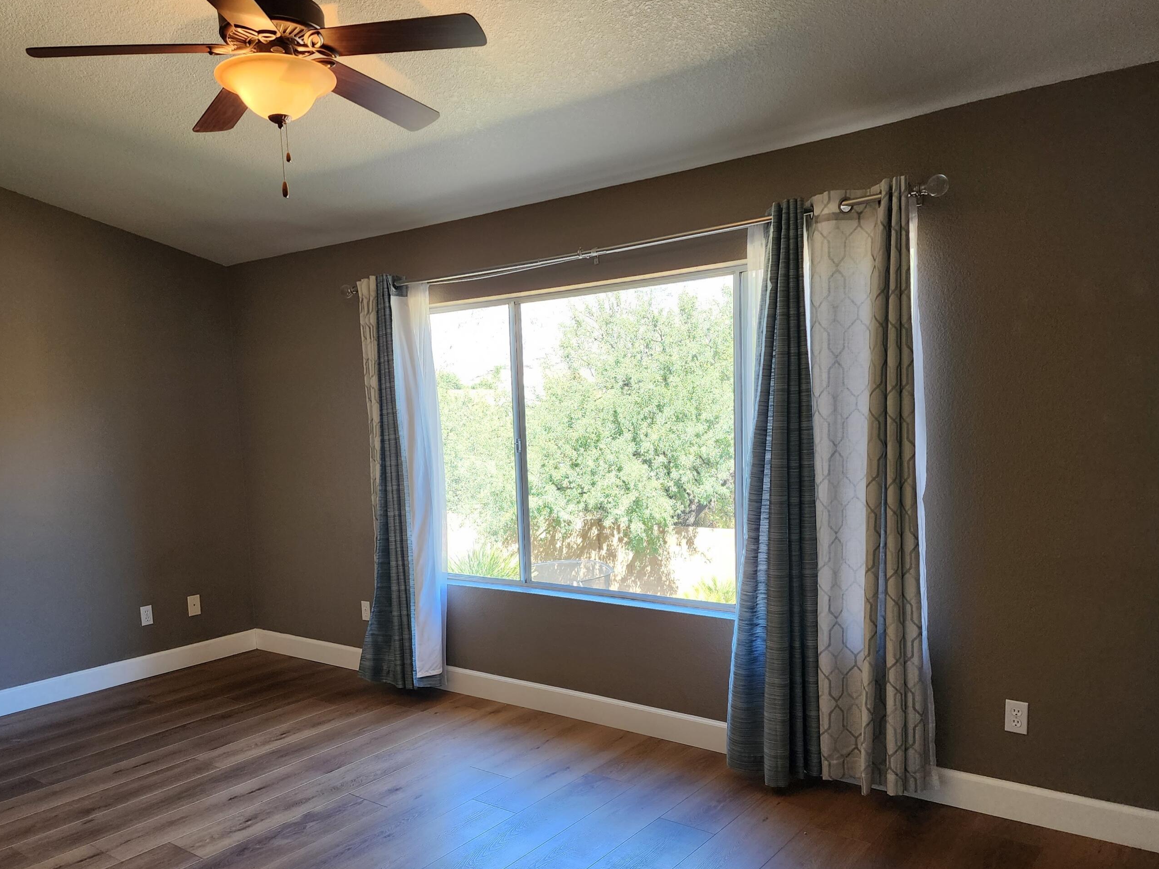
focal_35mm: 27
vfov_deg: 51.1
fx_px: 904
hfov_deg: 65.3
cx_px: 554
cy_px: 506
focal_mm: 6.4
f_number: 1.8
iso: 160
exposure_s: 1/180
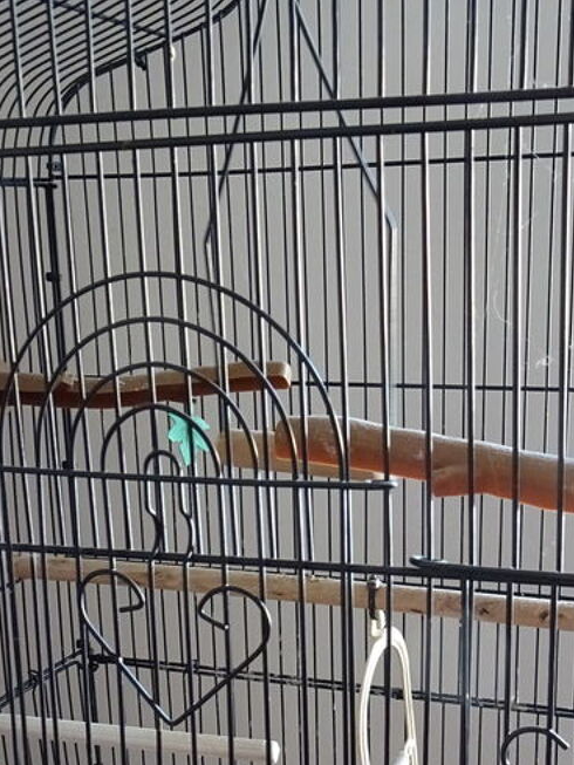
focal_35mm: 49
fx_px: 1083
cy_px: 527
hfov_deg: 29.7
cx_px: 300
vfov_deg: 38.3
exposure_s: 1/30
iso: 500
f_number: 3.5
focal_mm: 4.1
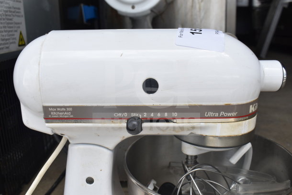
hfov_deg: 57.2
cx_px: 146
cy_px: 98
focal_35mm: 33
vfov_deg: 40.0
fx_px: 268
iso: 200
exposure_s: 1/160
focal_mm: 22
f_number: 6.3
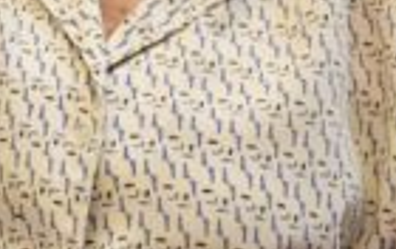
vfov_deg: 4.5
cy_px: -33
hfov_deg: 7.1
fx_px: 3135
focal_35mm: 290
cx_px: 577
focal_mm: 26
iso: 3200
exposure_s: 1/200
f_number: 4
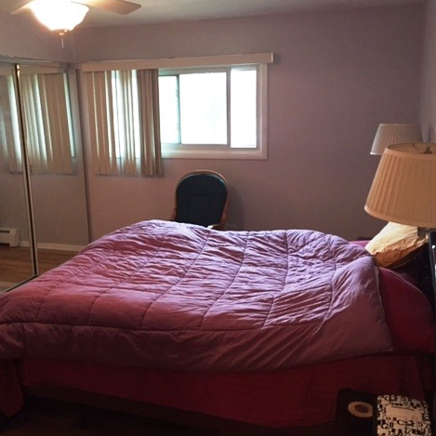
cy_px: 216
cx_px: 211
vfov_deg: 47.2
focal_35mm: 35
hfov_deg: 47.2
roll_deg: +0.8
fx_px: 499
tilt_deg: -9.3
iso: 250
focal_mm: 4.15
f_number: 2.2
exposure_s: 1/20
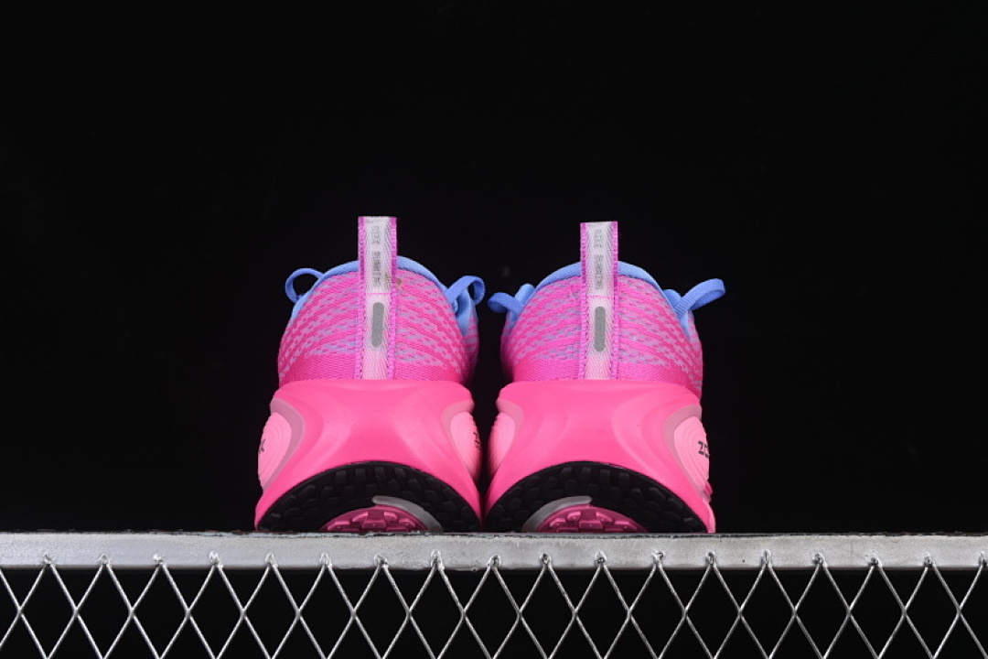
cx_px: 494
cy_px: 330
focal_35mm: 75
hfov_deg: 27.0
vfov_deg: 18.2
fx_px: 2058
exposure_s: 1/80
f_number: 8
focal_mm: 50
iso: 160
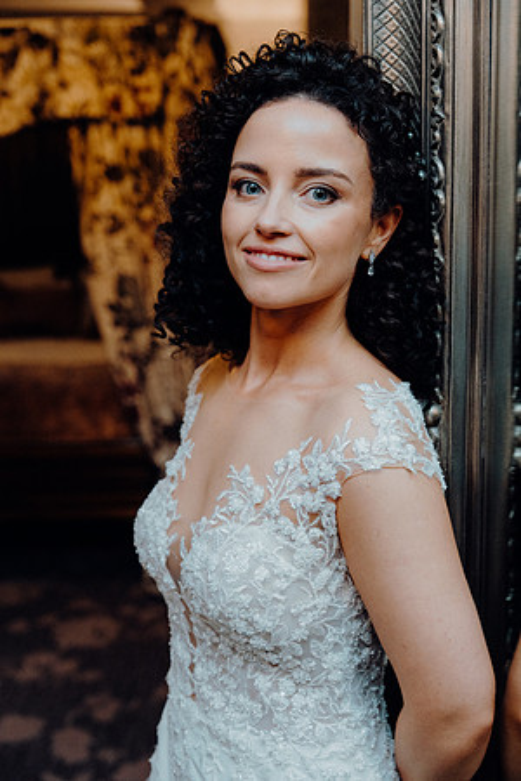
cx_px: 260
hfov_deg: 28.1
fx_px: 1042
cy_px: 390
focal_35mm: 48
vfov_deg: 41.1
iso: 2500
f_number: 3.5
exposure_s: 1/160
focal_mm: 48
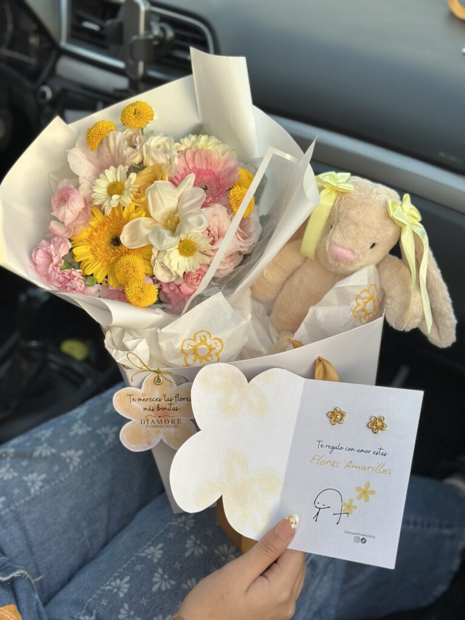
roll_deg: +0.3
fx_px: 860
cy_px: 310
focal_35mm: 48
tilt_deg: -33.8
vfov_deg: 39.7
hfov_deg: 30.3
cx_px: 232
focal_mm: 6.86
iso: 80
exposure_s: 1/471
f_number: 1.78
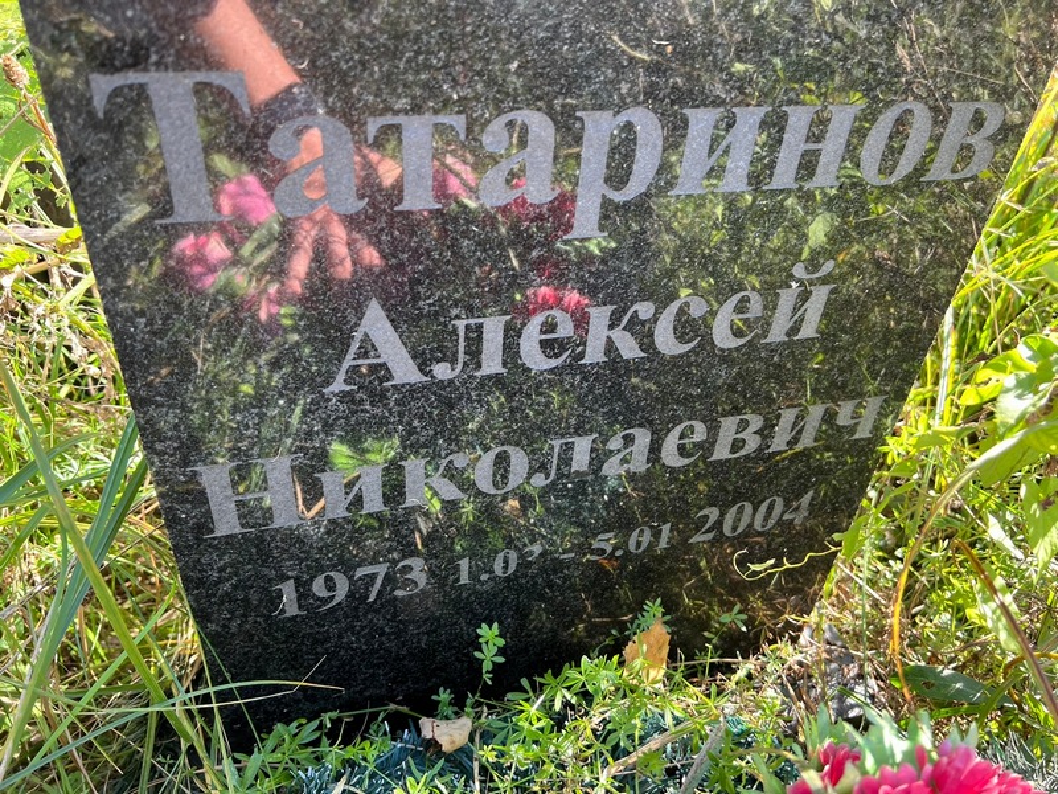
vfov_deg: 53.1
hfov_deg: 67.3
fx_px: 795
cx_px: 529
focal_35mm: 26
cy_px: 397
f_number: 1.5
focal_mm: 5.7
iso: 50
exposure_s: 1/147
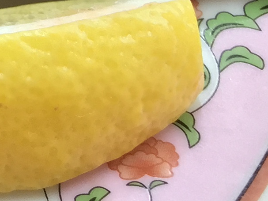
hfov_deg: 10.7
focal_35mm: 156
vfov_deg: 8.7
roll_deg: +0.3
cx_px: -385
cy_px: -260
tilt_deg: -41.8
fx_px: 1208
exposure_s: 1/40
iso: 32
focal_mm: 4.15
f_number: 2.2
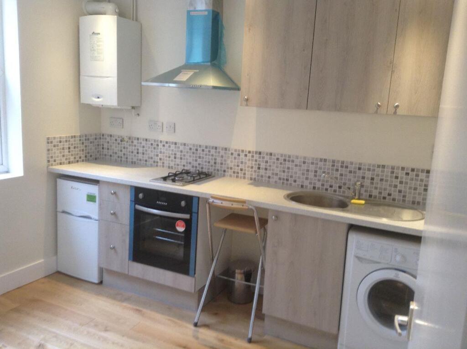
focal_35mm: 33
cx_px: 234
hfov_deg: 55.4
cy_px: 174
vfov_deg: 42.8
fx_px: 445
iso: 50
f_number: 2.4
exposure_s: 1/24
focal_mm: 3.3
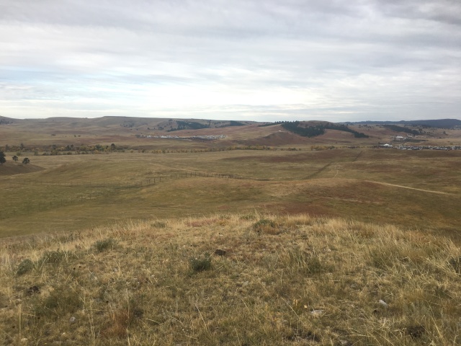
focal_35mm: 29
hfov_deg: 61.7
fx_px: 386
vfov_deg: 48.2
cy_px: 173
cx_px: 230
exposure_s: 1/215
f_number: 2.2
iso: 25
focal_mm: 4.15
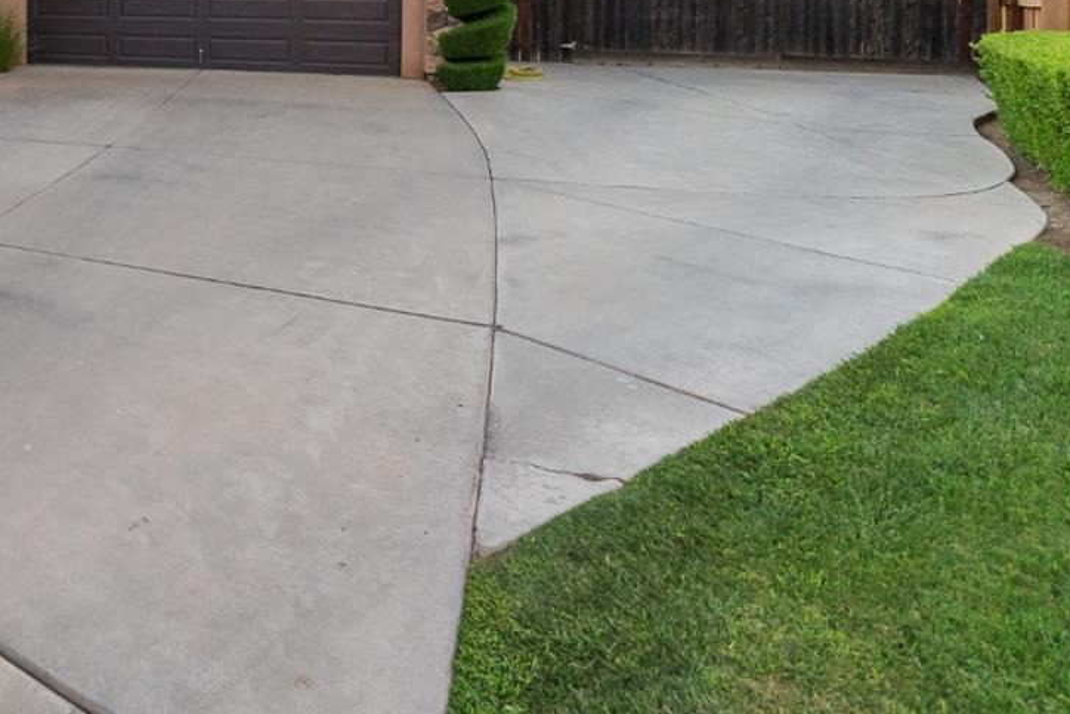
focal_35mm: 30
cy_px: -13
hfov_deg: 51.5
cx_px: 43
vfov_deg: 38.1
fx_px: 899
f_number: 2.8
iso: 3200
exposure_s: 1/160
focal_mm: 14.6
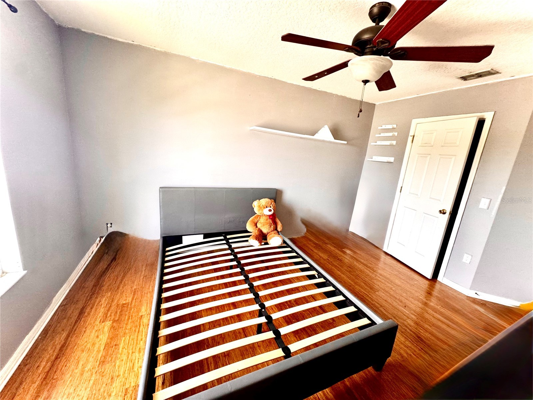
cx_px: 266
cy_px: 200
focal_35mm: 14
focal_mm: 2.22
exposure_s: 1/99
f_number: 2.2
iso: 200
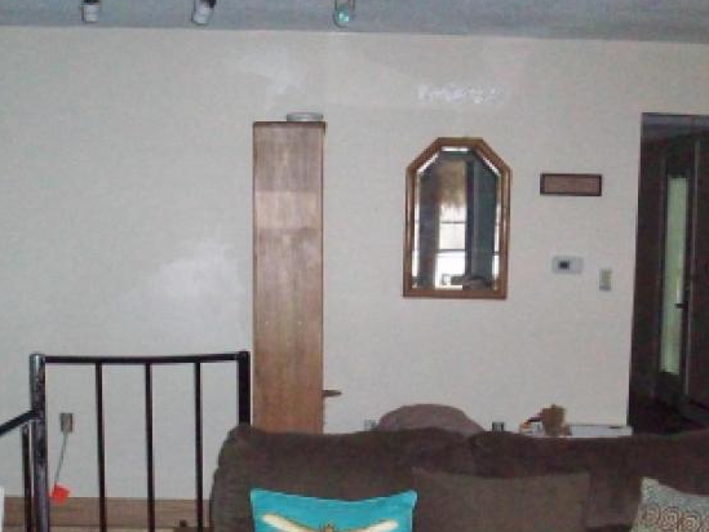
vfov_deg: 21.1
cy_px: 415
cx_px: 307
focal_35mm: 69
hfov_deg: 28.1
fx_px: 1414
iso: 800
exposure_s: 1/128
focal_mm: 6.2
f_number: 2.8
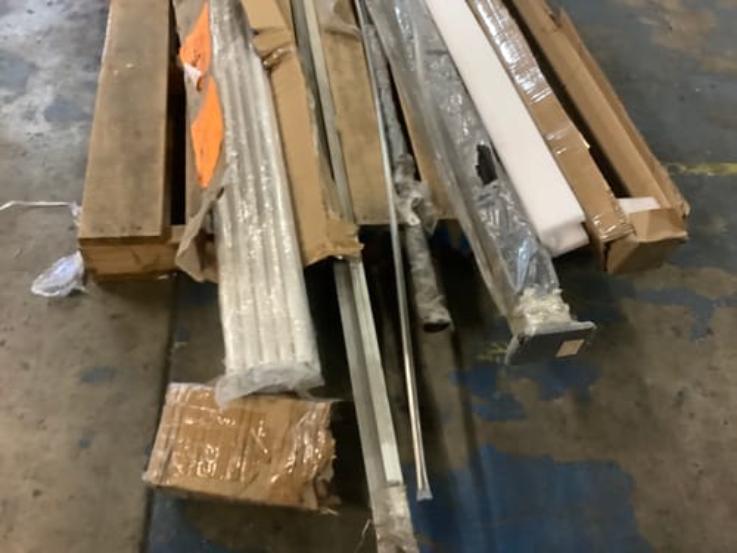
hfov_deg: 58.4
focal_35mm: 31
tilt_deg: -51.3
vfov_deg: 45.4
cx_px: 368
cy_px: 276
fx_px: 660
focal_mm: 3.3
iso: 400
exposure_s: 1/25
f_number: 2.4
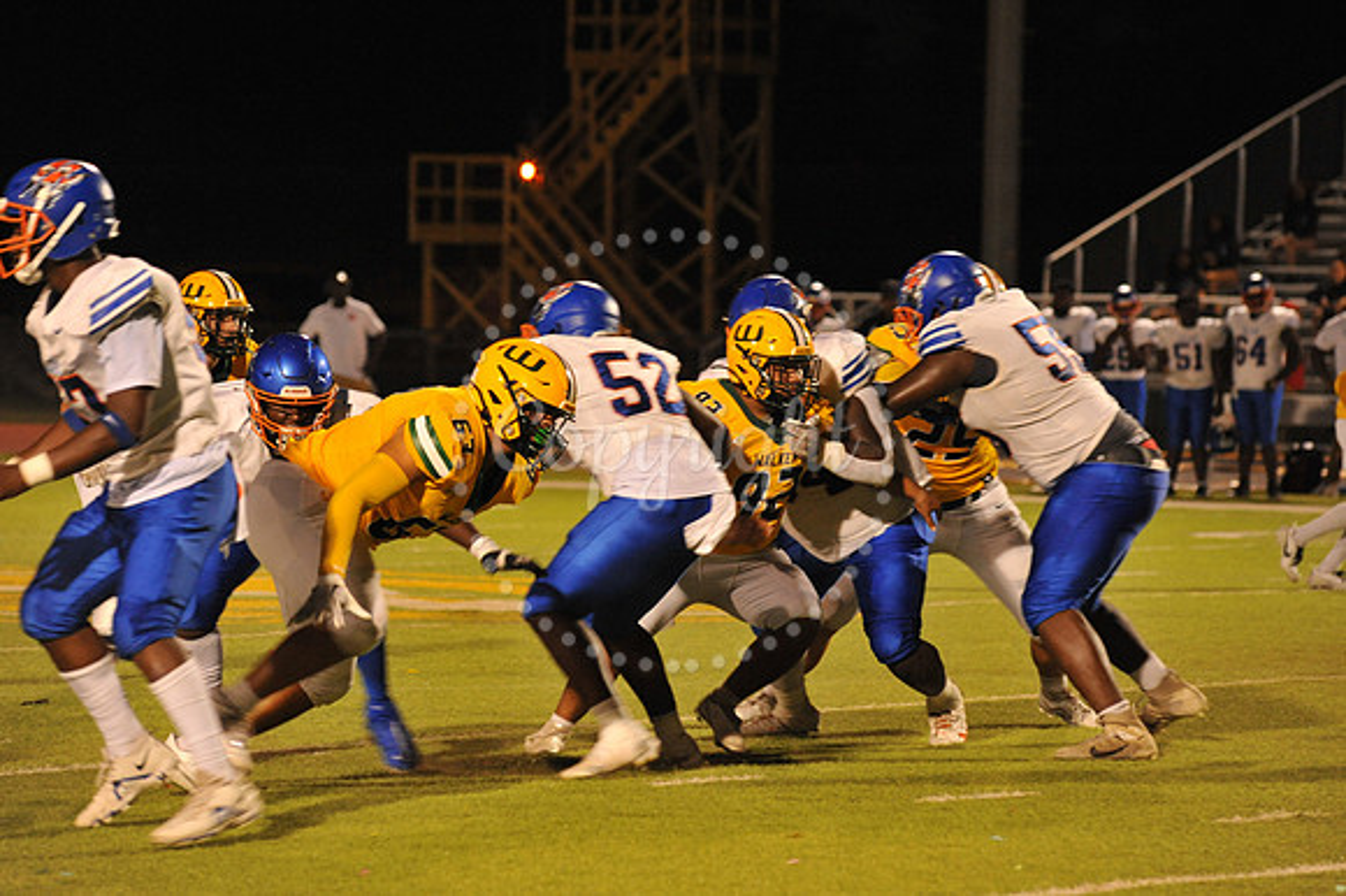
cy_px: 448
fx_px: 7473
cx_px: 673
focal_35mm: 200
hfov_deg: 10.3
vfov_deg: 6.9
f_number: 5.6
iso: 3200
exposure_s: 1/160
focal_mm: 200
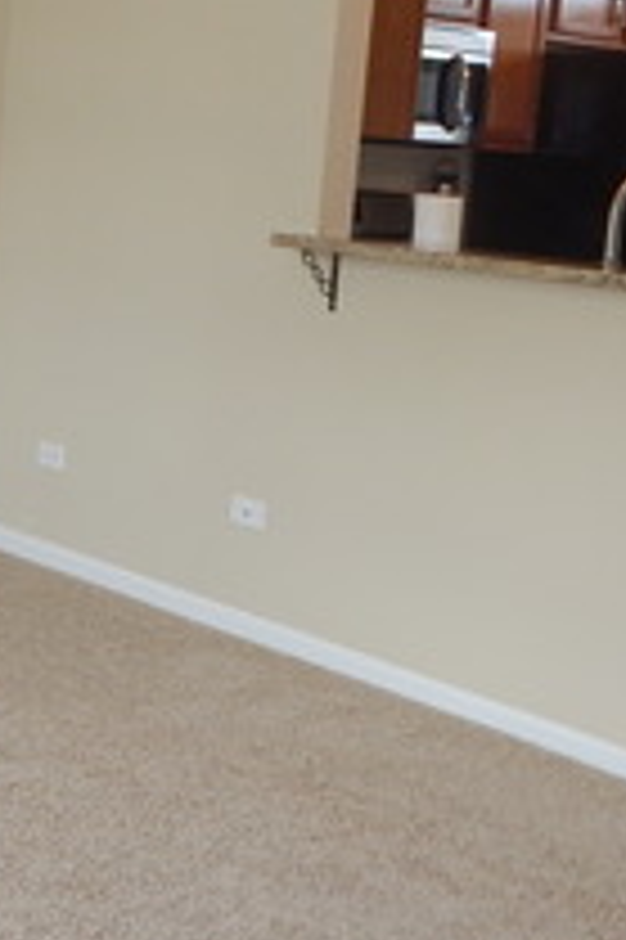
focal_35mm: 70
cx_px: -212
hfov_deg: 18.0
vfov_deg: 28.7
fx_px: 1829
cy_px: 319
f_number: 3
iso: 125
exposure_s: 1/60
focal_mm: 4
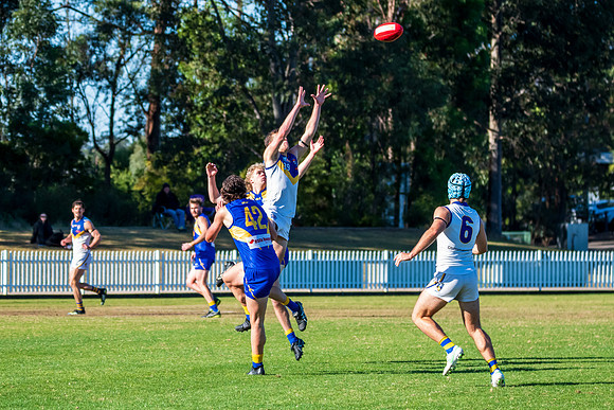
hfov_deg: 8.6
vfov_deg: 5.7
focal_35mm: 241
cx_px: 276
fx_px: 4103
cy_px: 251
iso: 800
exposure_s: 1/2000
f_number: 6.3
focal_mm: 160
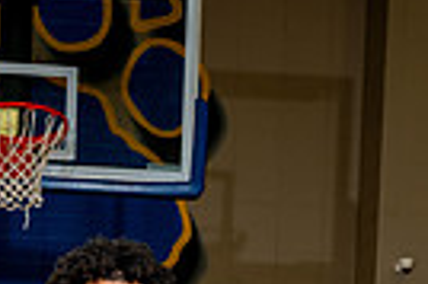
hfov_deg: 17.8
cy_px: 654
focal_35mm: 114
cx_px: 77
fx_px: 1354
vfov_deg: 10.5
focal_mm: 34
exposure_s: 1/250
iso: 160
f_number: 4
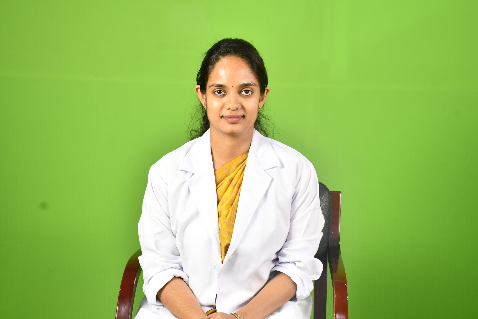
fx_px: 956
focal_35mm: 72
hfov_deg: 28.1
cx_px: 239
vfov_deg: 18.9
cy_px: 160
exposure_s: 1/160
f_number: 6.3
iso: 1250
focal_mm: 48
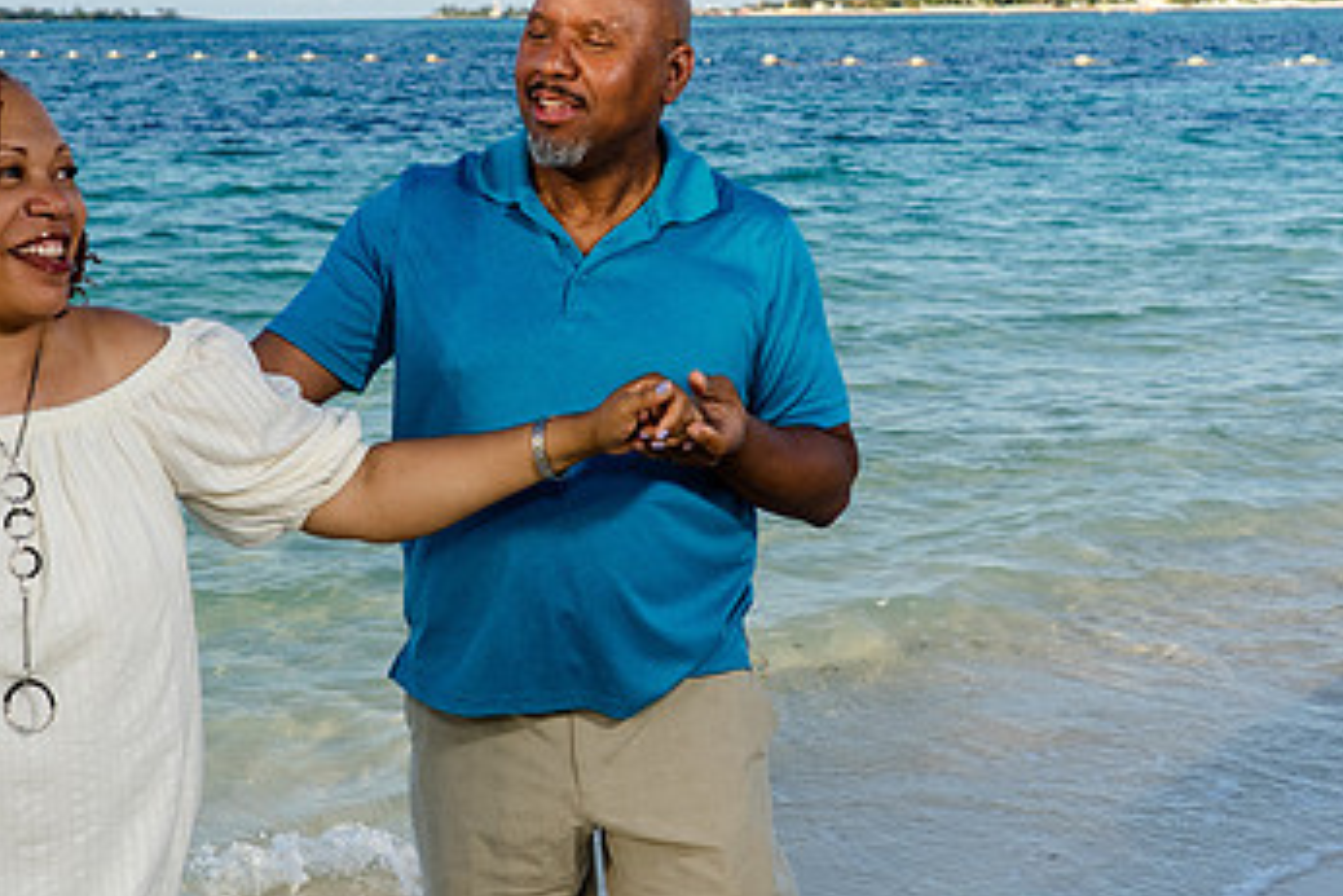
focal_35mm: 52
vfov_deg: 26.0
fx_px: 1941
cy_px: 355
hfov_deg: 37.8
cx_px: 470
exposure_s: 1/250
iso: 100
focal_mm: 31
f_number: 5.6
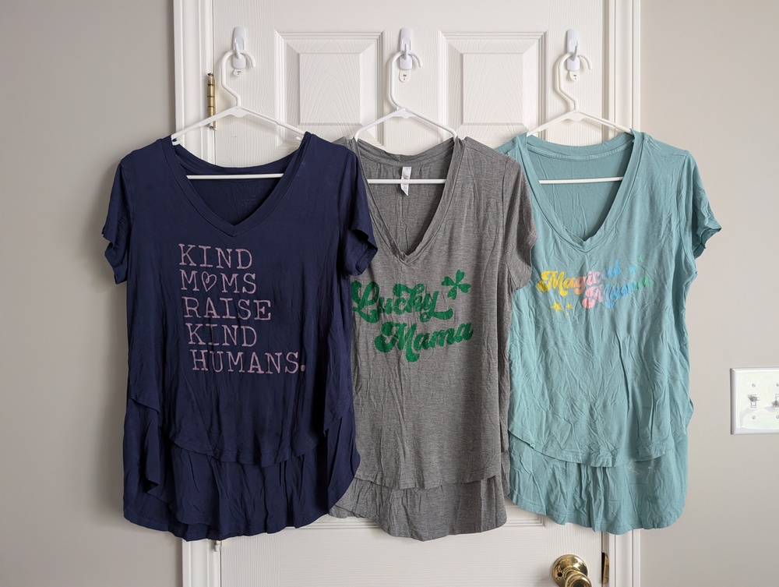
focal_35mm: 24
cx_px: 390
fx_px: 541
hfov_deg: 71.5
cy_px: 294
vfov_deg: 56.9
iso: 1542
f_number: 1.68
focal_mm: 6.9
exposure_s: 1/119
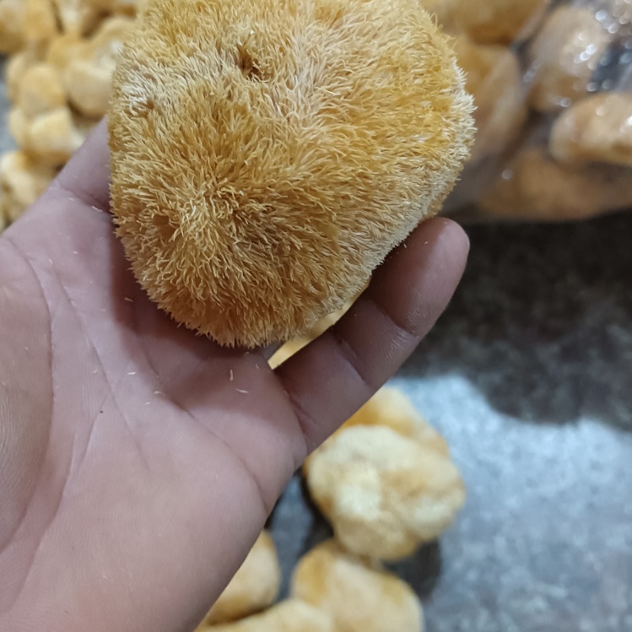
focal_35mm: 34
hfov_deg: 48.4
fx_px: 702
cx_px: 298
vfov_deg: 48.0
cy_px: 241
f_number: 1.9
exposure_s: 1/33.3
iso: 2753
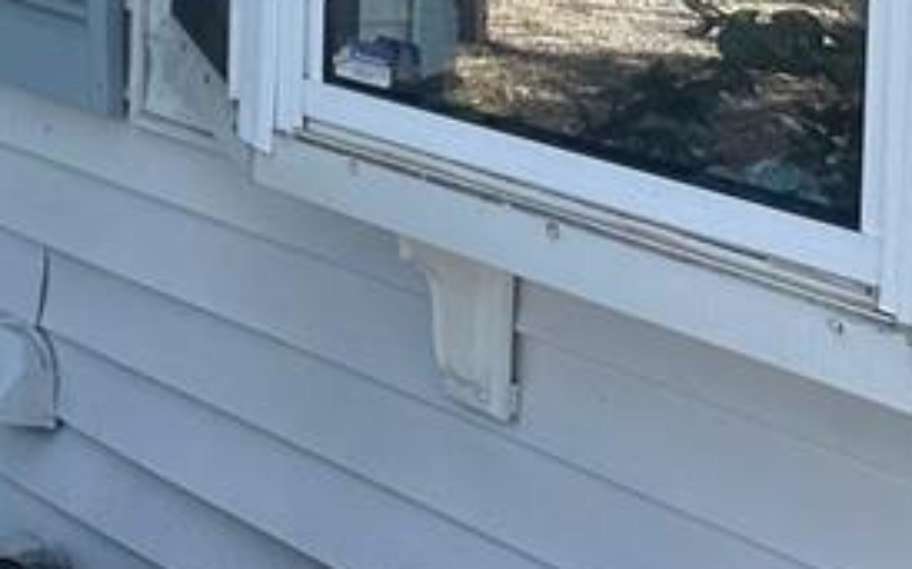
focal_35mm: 95
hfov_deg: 17.4
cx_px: -772
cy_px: -263
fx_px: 2360
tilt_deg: -3.1
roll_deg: +1.0
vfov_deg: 13.1
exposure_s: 1/2660
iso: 80
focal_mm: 6.86
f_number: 1.78
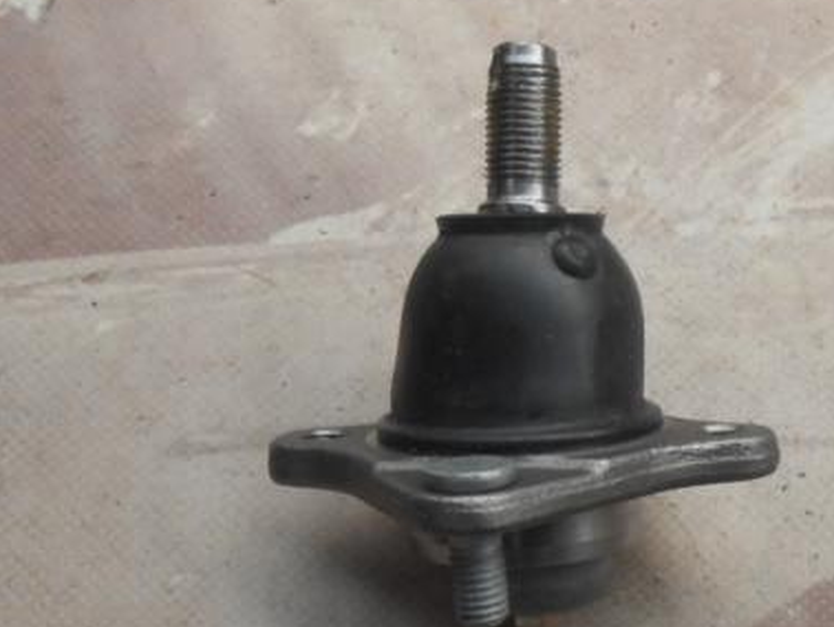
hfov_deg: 33.6
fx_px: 1326
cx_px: 699
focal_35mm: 55
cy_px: 594
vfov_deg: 25.5
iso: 200
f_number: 3.5
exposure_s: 1/30
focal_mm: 4.6
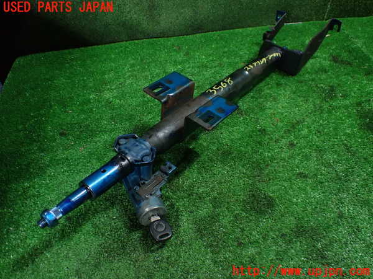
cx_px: 186
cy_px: 140
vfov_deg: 46.8
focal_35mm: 30
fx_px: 323
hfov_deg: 60.0
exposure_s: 1/125
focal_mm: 5.4
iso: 800
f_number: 2.3
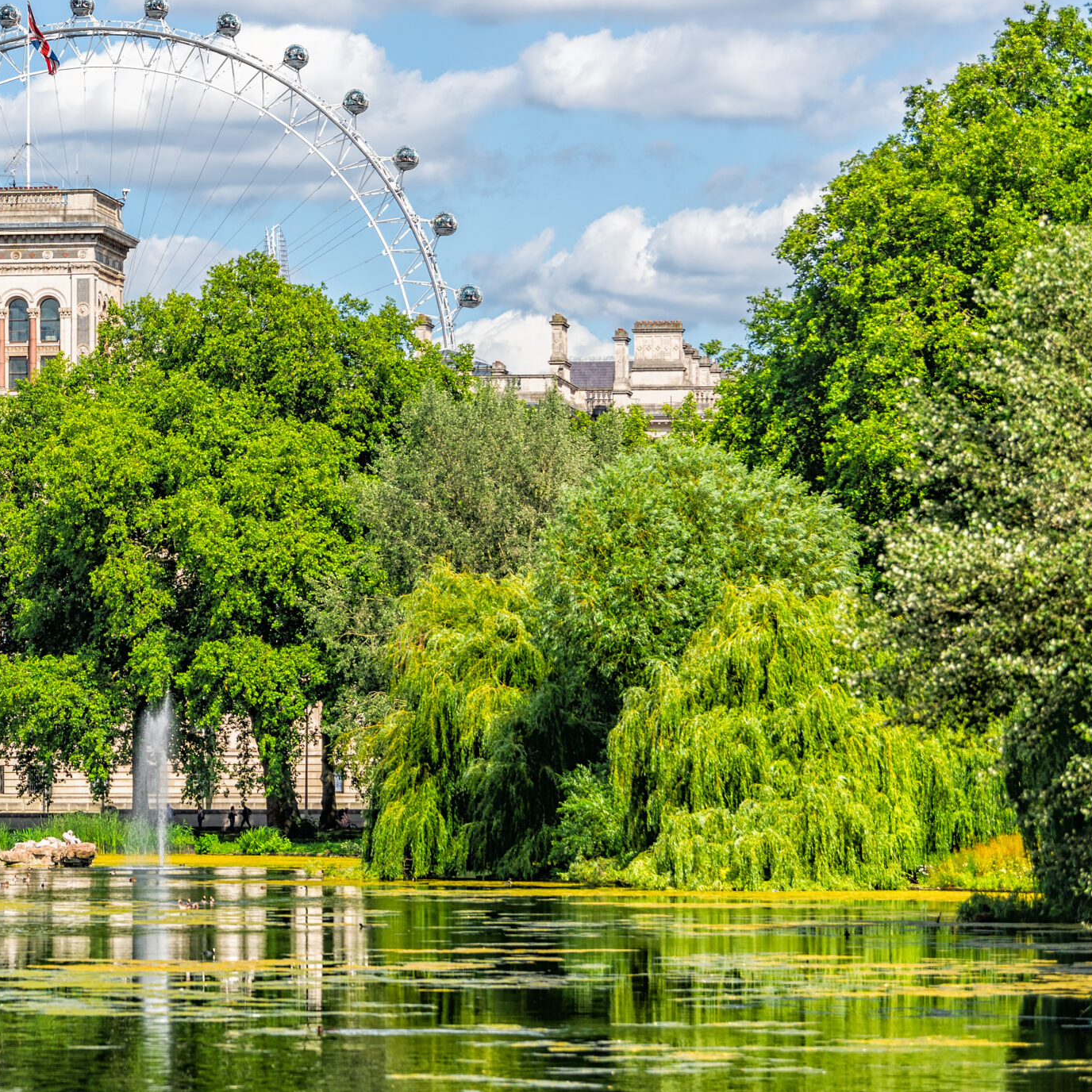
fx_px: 6210
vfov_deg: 10.0
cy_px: 459
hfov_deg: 10.0
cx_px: 98
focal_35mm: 174
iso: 100
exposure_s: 1/1250
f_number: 4
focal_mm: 110
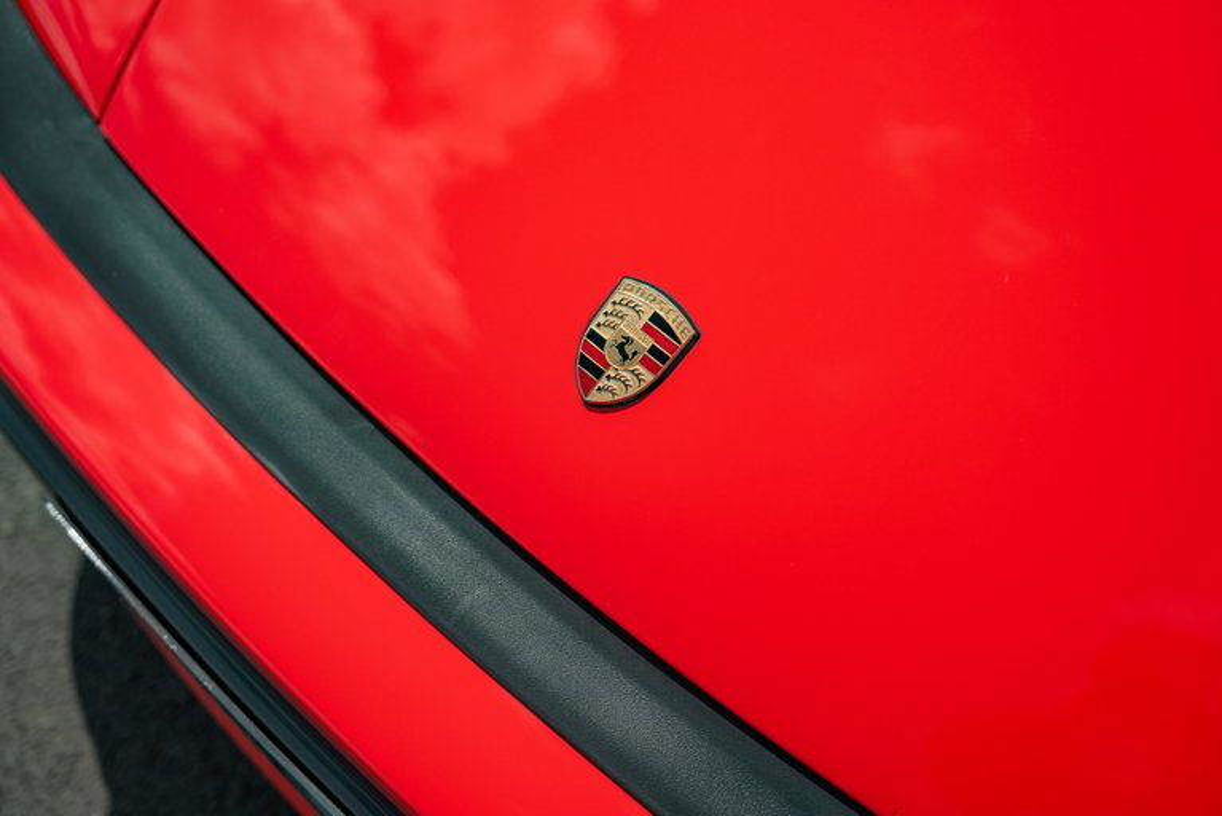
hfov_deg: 41.1
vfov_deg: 28.1
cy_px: 408
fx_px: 1630
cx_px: 611
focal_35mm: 48
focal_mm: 48
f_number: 2.8
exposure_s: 1/1250
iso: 100
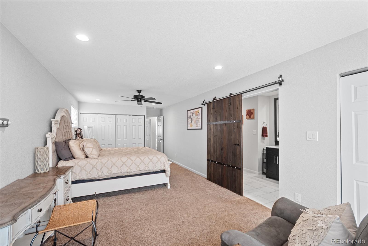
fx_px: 153
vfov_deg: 77.4
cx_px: 184
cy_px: 123
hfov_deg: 100.3
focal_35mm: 15
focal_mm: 10
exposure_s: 1/10
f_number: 3.5
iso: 200
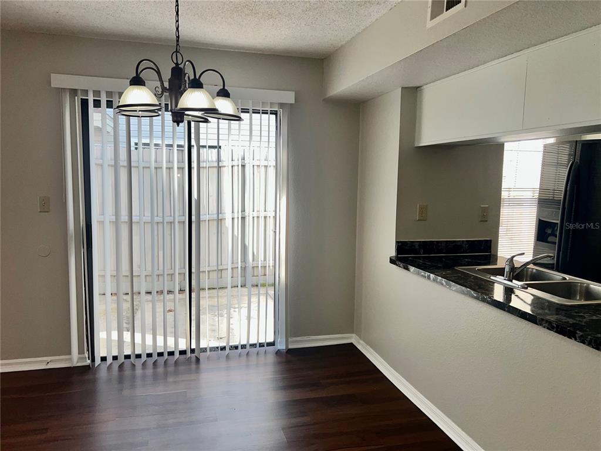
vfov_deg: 53.1
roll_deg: -0.9
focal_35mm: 26
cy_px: 226
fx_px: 451
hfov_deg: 67.3
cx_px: 300
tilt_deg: -6.5
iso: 50
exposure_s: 1/450
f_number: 1.5
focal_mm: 5.7
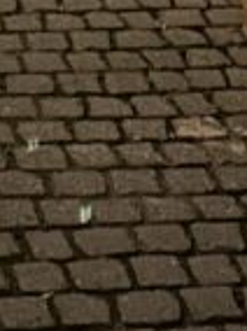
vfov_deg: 9.5
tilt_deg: -5.3
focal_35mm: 188
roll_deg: -0.2
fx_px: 1794
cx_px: -263
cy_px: -420
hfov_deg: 7.5
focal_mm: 5.7
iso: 800
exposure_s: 1/9
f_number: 1.5
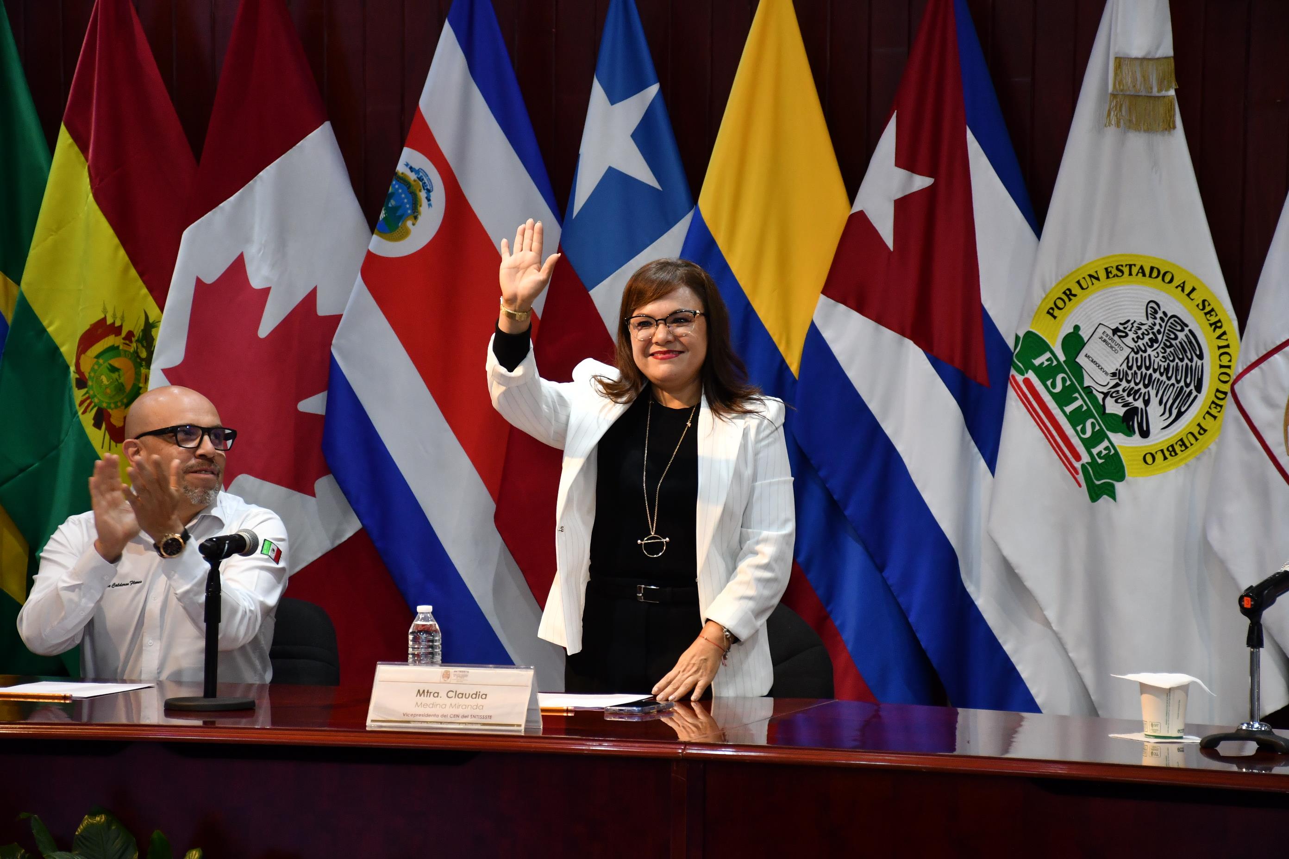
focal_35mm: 135
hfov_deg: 15.2
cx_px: 644
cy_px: 430
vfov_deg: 10.2
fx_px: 4833
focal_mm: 90
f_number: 5.6
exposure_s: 1/100
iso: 1250
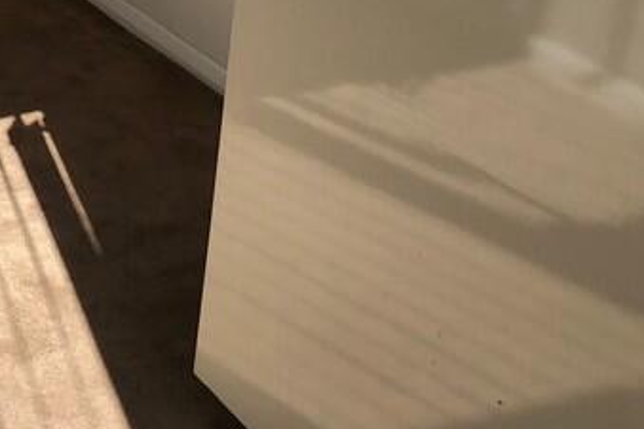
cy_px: -285
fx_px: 1574
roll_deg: -2.5
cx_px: -46
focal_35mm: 88
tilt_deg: -14.5
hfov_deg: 22.0
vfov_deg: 14.1
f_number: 1.8
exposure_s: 1/623
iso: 20
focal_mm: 3.99
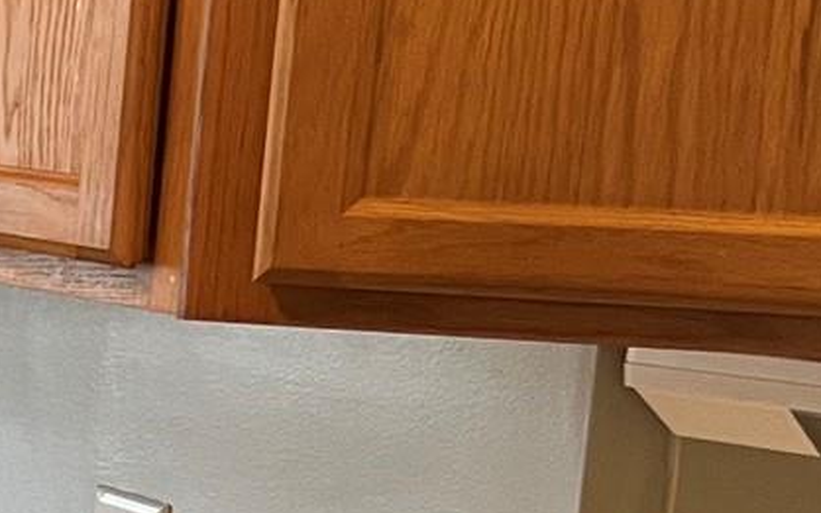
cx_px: -1053
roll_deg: -0.7
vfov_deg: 9.6
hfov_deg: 12.6
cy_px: 509
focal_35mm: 135
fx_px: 3020
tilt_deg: -11.4
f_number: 1.6
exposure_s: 1/60
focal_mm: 5.1
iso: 125
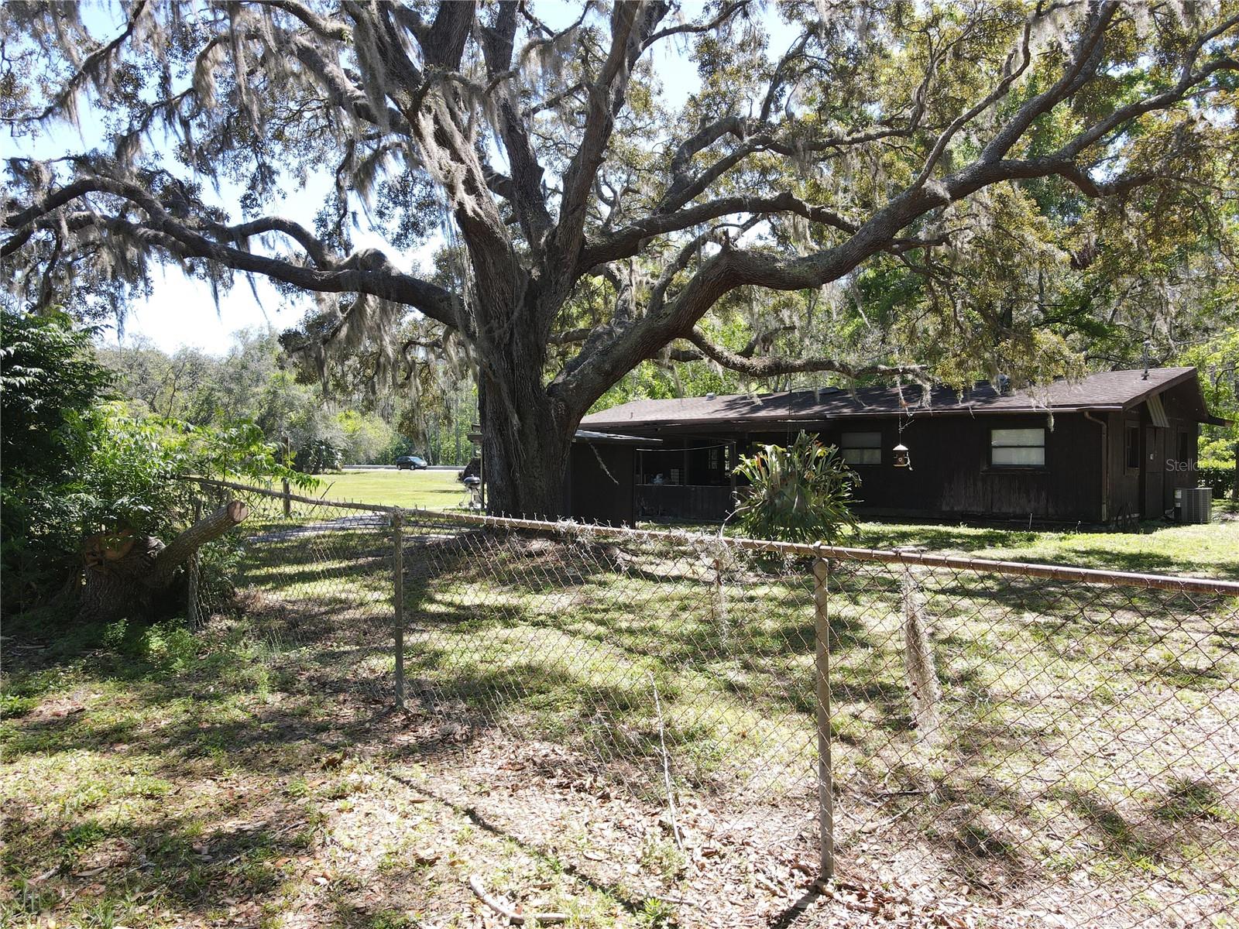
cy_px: 464
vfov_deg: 56.8
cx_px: 620
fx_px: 859
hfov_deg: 71.6
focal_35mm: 24
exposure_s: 1/160
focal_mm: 4.5
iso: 100
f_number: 2.8
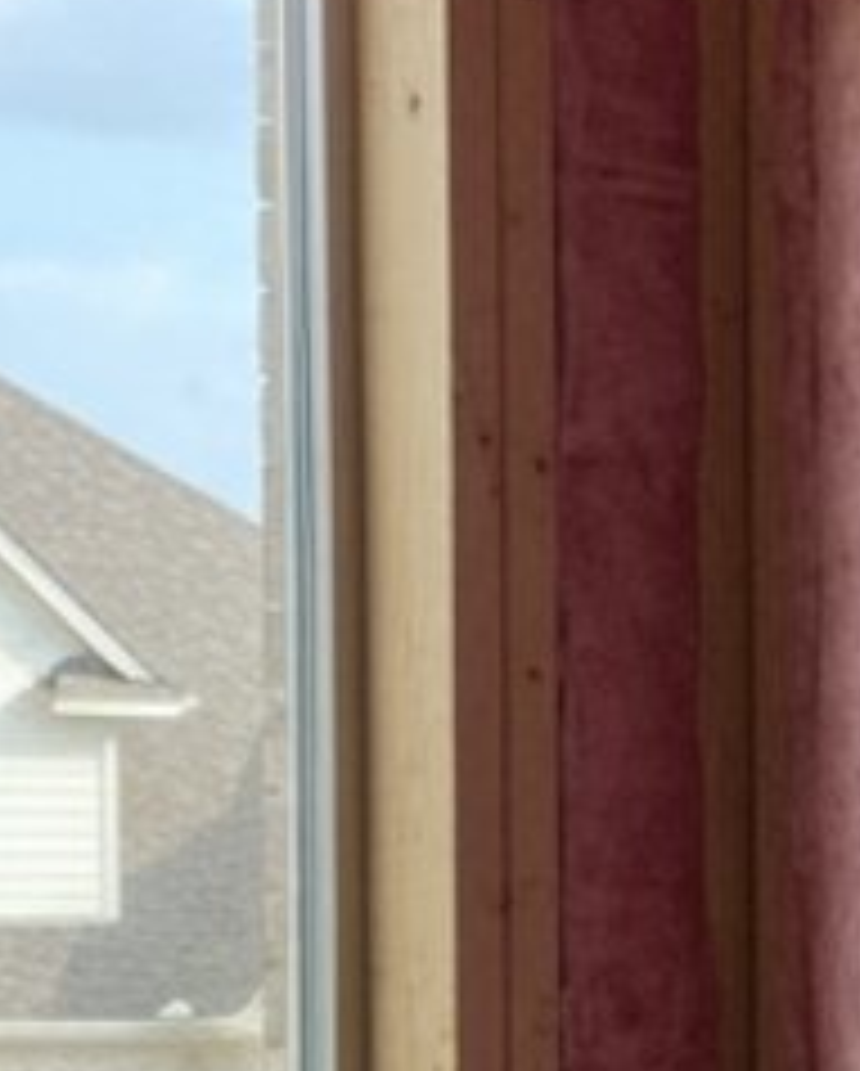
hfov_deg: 12.1
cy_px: 976
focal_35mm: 113
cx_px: 1734
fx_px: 3588
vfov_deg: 16.7
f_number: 1.8
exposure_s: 1/376
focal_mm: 6.4
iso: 820
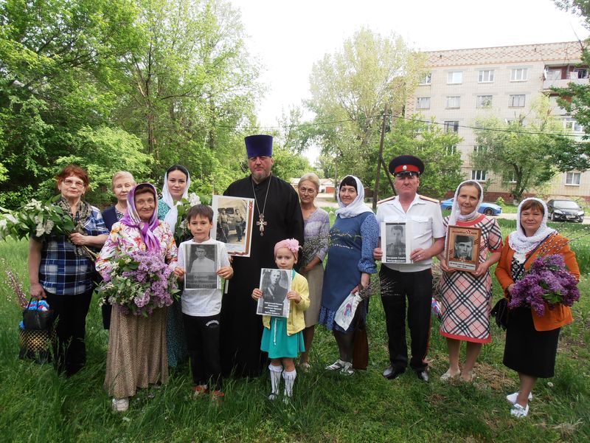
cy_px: 222
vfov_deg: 56.8
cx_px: 295
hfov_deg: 71.6
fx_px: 409
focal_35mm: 24
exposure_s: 1/250
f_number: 3
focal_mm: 4.2
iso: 80
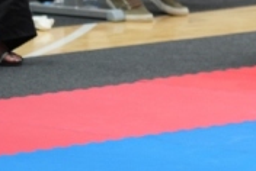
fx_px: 3391
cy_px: -24
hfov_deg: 4.3
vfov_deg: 2.9
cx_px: 400
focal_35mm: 476
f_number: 4
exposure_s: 1/80
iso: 800
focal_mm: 105
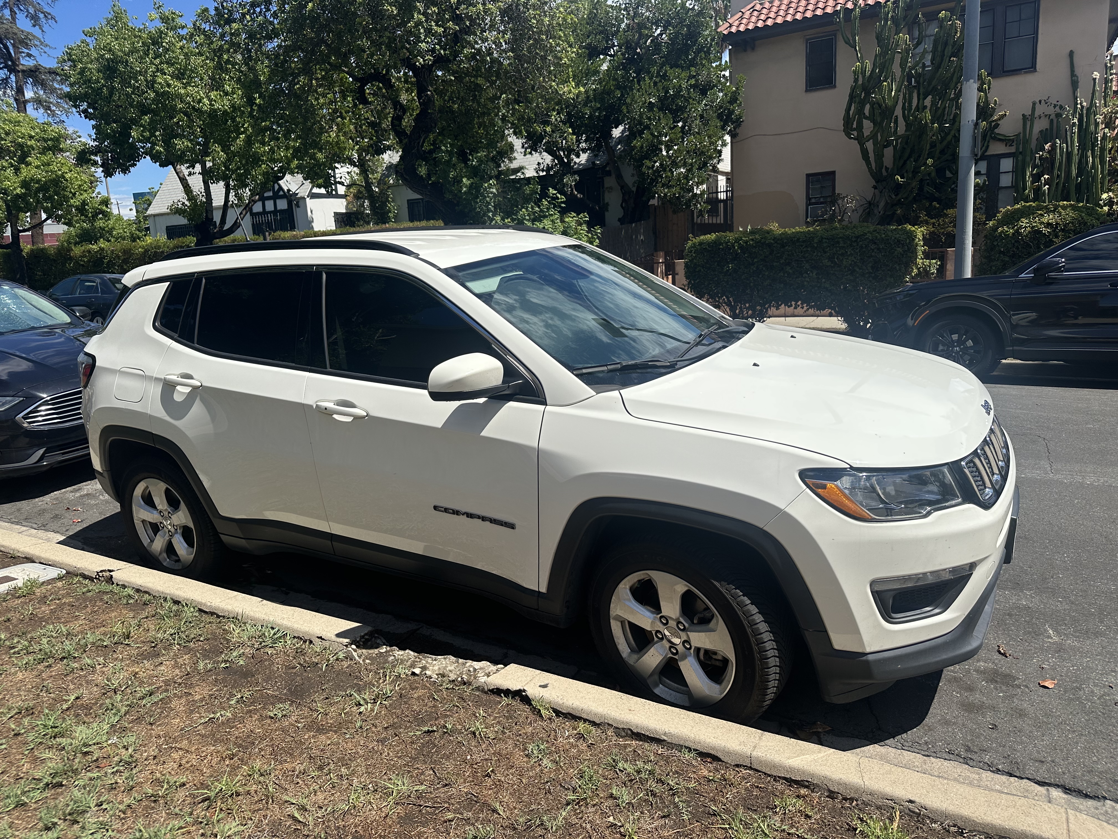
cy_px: 420
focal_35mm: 24
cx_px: 559
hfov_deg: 71.6
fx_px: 775
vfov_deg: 56.8
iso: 80
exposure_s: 1/5848
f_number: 1.78
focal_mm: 6.86
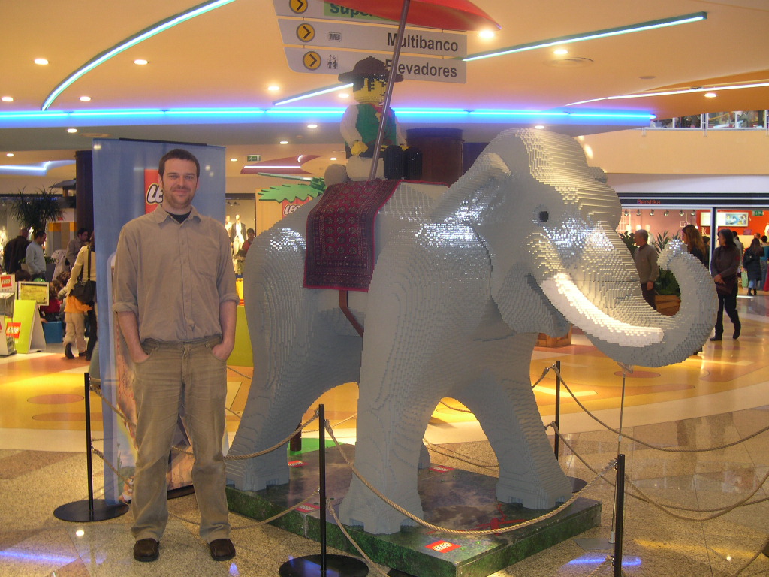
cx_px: 384
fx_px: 844
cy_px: 288
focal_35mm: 38
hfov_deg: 49.0
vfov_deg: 37.7
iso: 100
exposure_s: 1/30
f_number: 2.8
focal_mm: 8
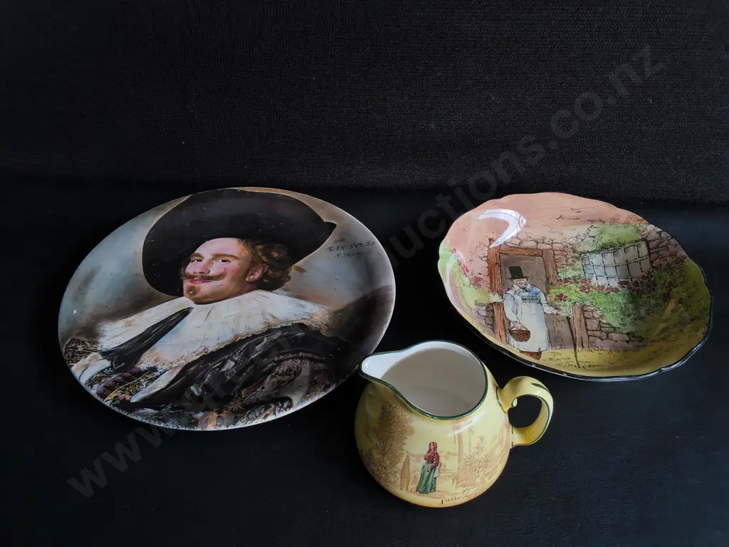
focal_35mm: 27
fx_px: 569
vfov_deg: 51.4
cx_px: 364
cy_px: 274
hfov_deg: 65.3
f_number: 2
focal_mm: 2.87
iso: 32
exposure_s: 1/142
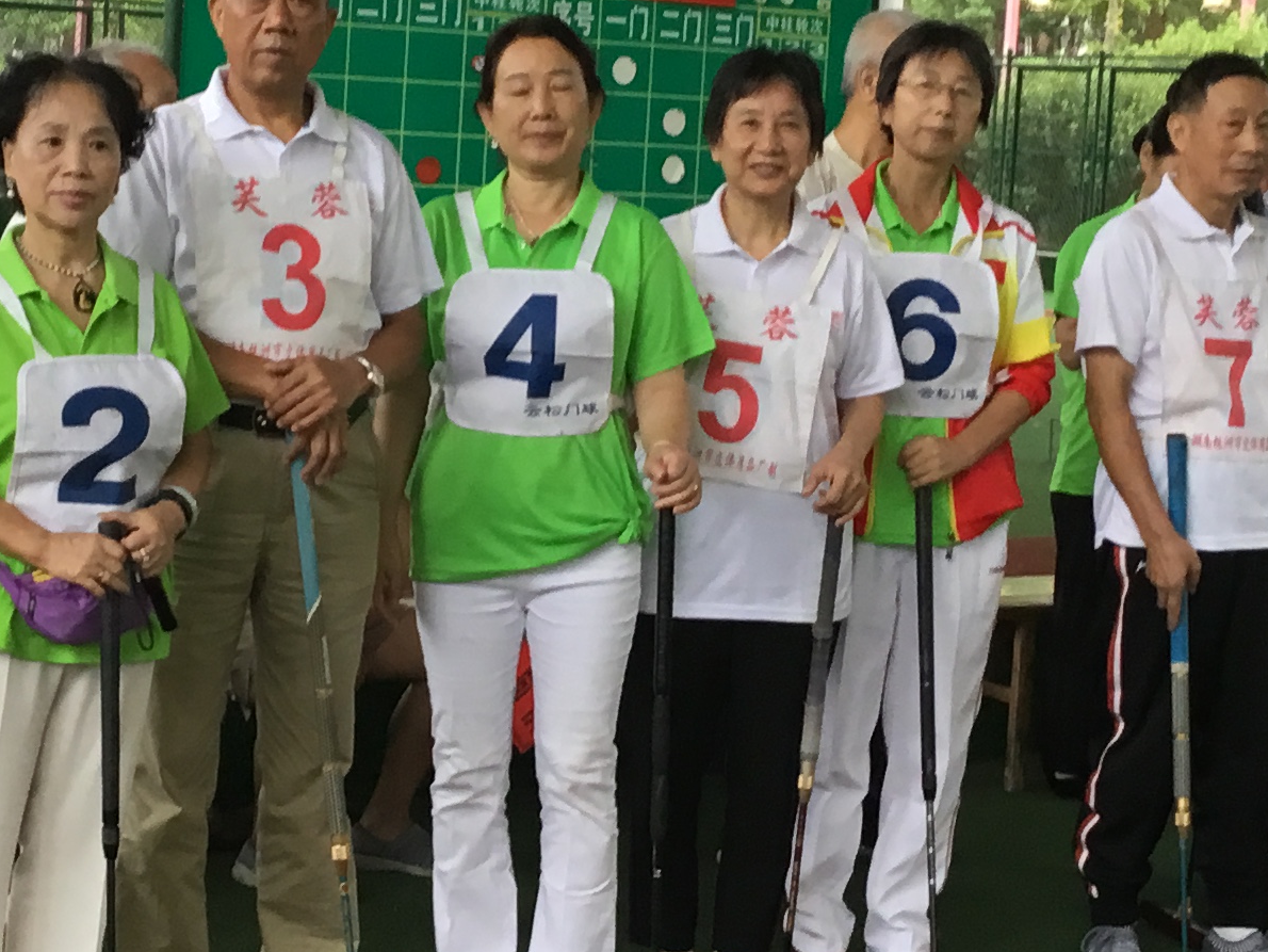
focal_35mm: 85
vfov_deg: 17.4
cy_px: 407
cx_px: 408
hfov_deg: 22.9
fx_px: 3114
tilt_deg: -2.4
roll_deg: -3.6
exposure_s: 1/33
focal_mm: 3.3
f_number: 2.4
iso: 32
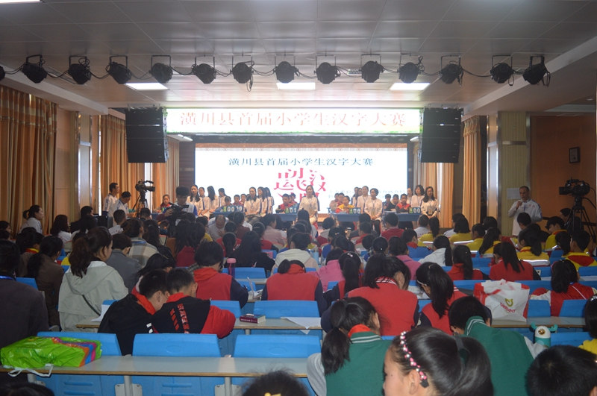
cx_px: 298
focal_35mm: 32
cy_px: 198
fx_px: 522
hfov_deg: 59.6
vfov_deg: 41.6
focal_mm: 21
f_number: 4
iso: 400
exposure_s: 1/100
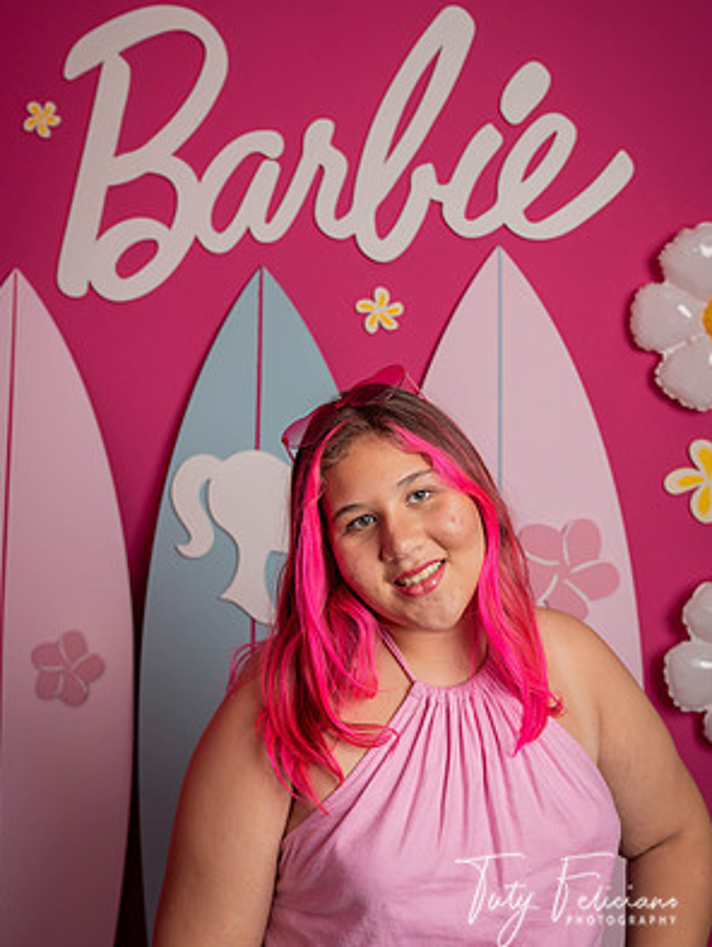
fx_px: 1233
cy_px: 435
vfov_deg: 42.0
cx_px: 354
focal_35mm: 45
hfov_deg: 32.2
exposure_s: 1/100
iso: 200
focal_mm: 41
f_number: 4.5
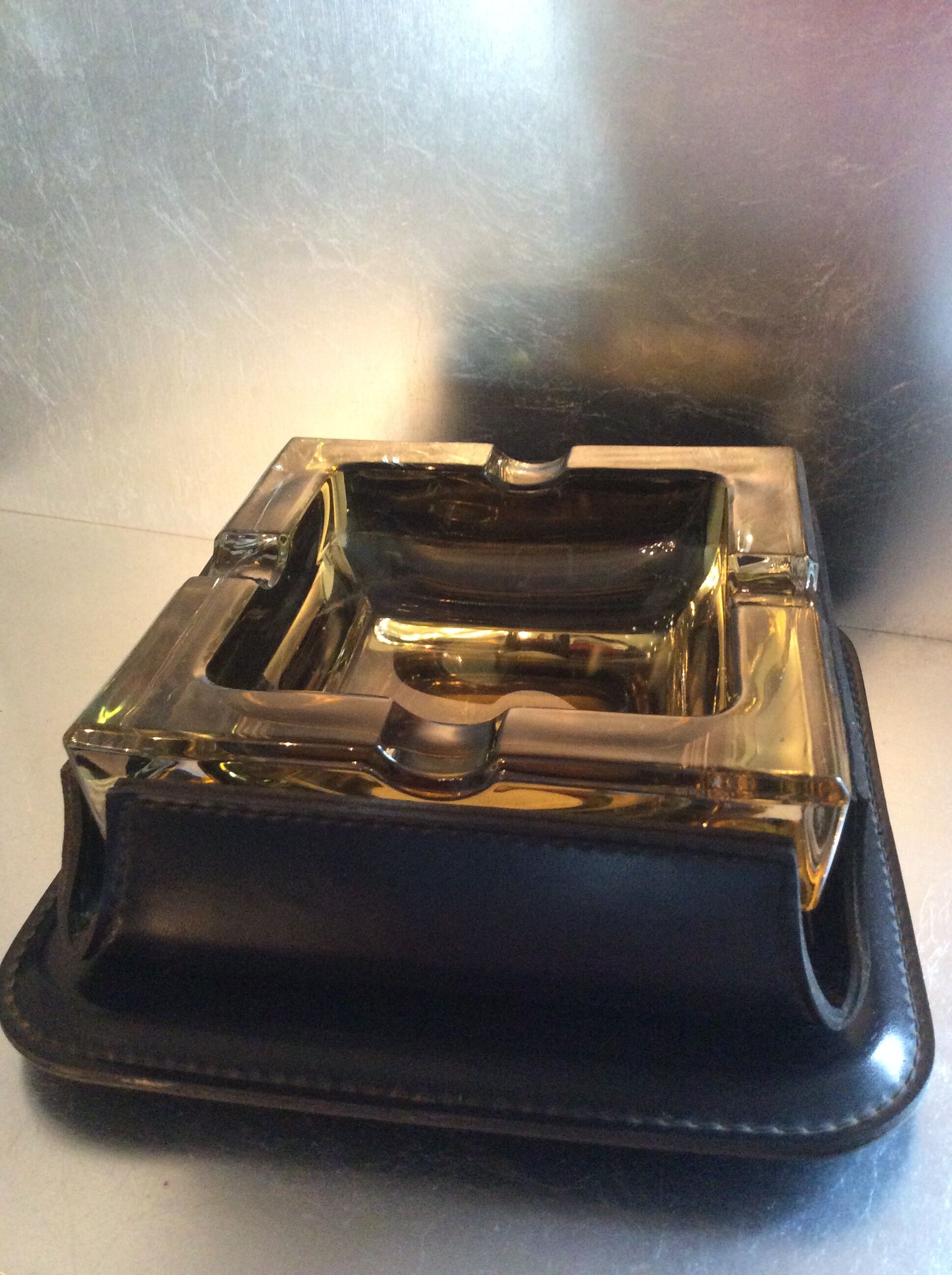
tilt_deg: -32.0
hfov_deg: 44.1
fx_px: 1177
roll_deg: +4.0
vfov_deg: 56.9
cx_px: 476
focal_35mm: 32
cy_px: 638
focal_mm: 3.3
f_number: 2.4
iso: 320
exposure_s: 1/20
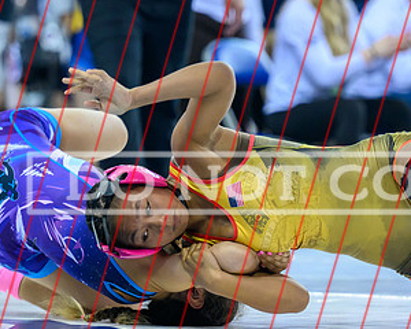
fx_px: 4063
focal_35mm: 334
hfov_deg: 5.8
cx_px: 237
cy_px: 248
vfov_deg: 4.6
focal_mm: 150
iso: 3200
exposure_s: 1/800
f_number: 2.8
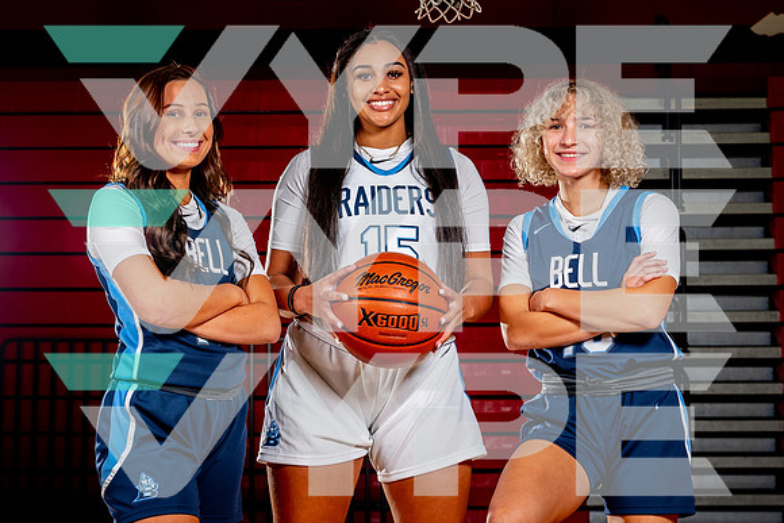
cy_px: 225
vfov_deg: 20.7
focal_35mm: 66
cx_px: 358
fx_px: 1434
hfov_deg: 30.6
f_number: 5.6
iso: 100
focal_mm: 51
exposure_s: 1/125
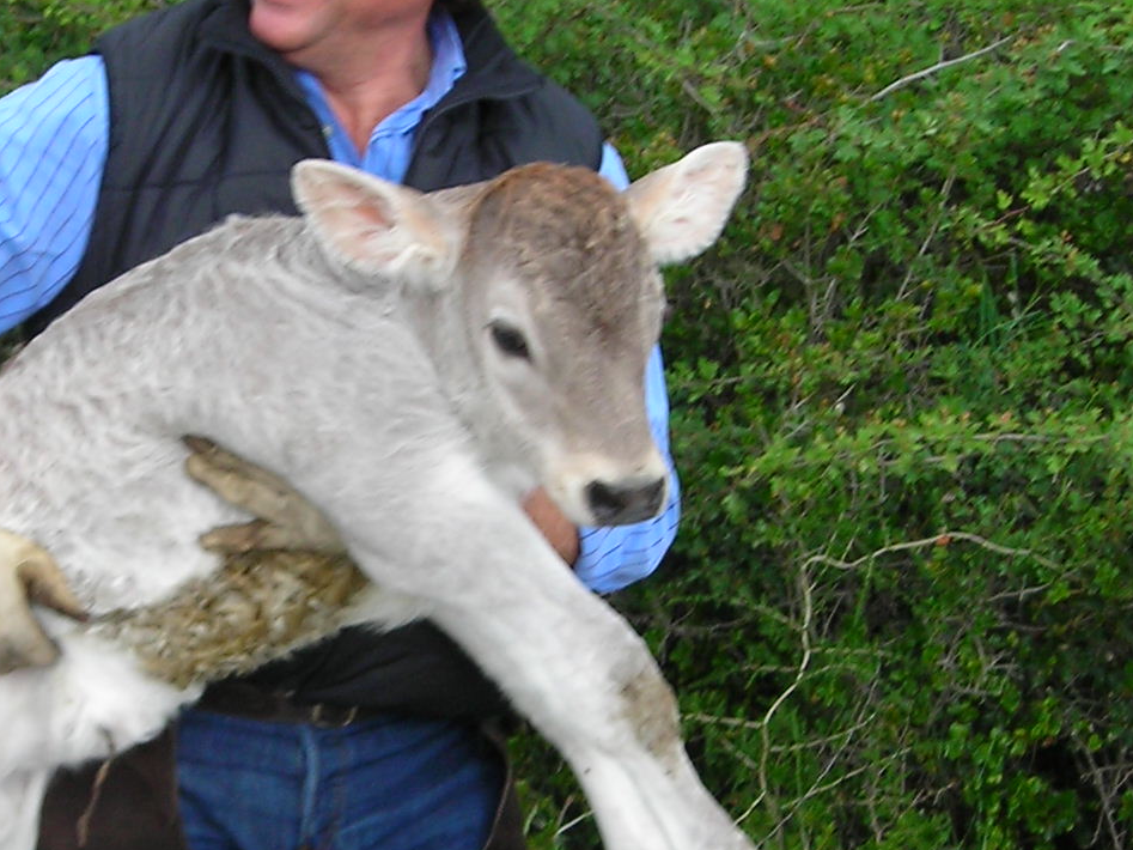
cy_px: 563
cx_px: 162
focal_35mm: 104
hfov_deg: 18.6
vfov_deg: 14.2
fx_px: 3404
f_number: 3.2
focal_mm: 6.3
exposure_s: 1/158
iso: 50
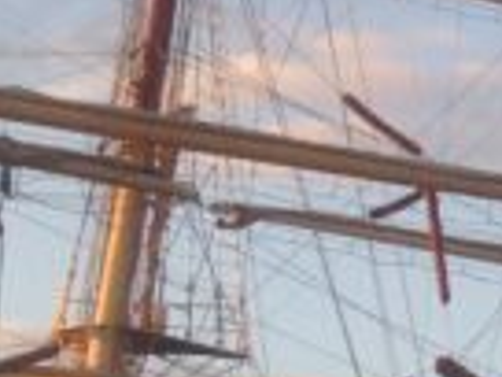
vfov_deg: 5.9
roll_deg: -0.8
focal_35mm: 248
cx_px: 1764
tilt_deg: +11.1
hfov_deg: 6.8
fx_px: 3596
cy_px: 551
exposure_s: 1/256
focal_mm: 4.12
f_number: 2.4
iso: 50
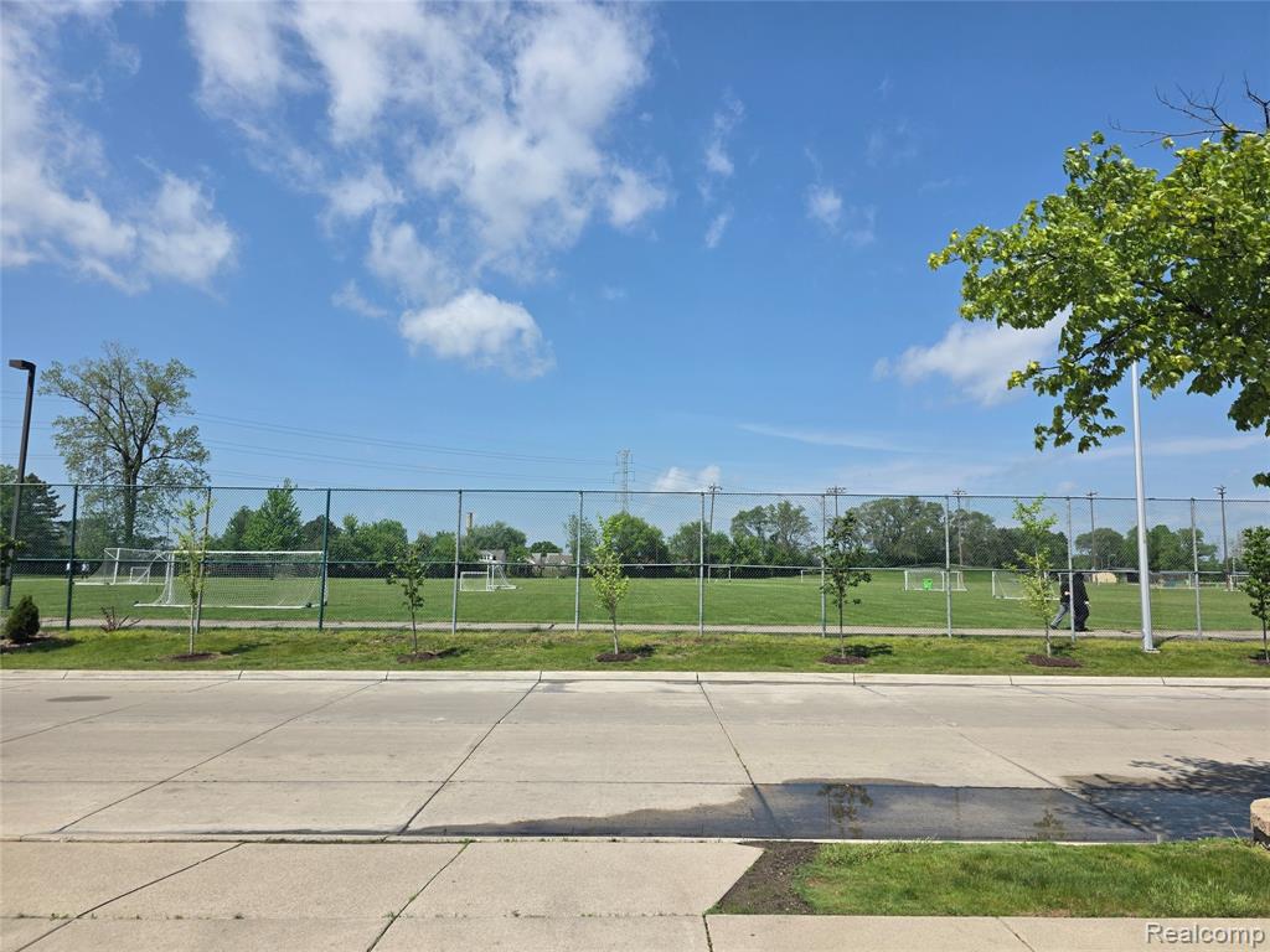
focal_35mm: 23
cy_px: 476
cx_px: 635
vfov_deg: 58.9
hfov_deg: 73.9
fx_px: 844
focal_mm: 6.3
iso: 64
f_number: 1.7
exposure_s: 1/7944
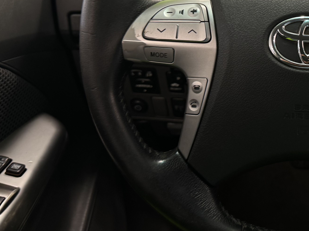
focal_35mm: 52
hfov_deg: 34.5
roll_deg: +0.7
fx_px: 464
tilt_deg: -21.9
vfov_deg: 27.3
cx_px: 284
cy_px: 38
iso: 125
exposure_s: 1/50
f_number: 1.78
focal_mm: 6.76
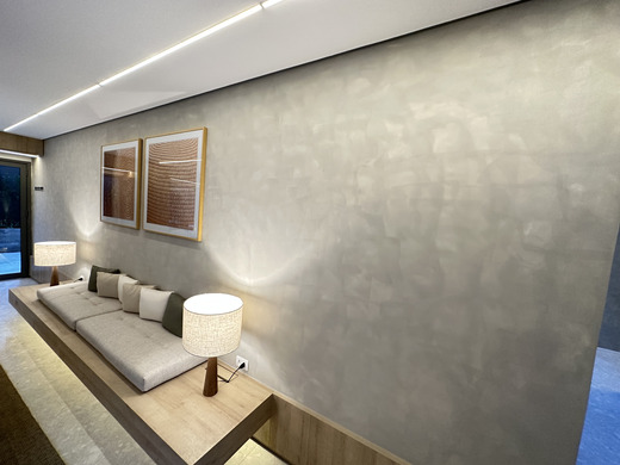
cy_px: 232
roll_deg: -4.3
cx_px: 310
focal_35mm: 14
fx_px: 251
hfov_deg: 102.1
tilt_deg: -6.0
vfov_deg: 85.7
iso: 250
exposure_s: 1/60
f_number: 2.2
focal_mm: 2.22
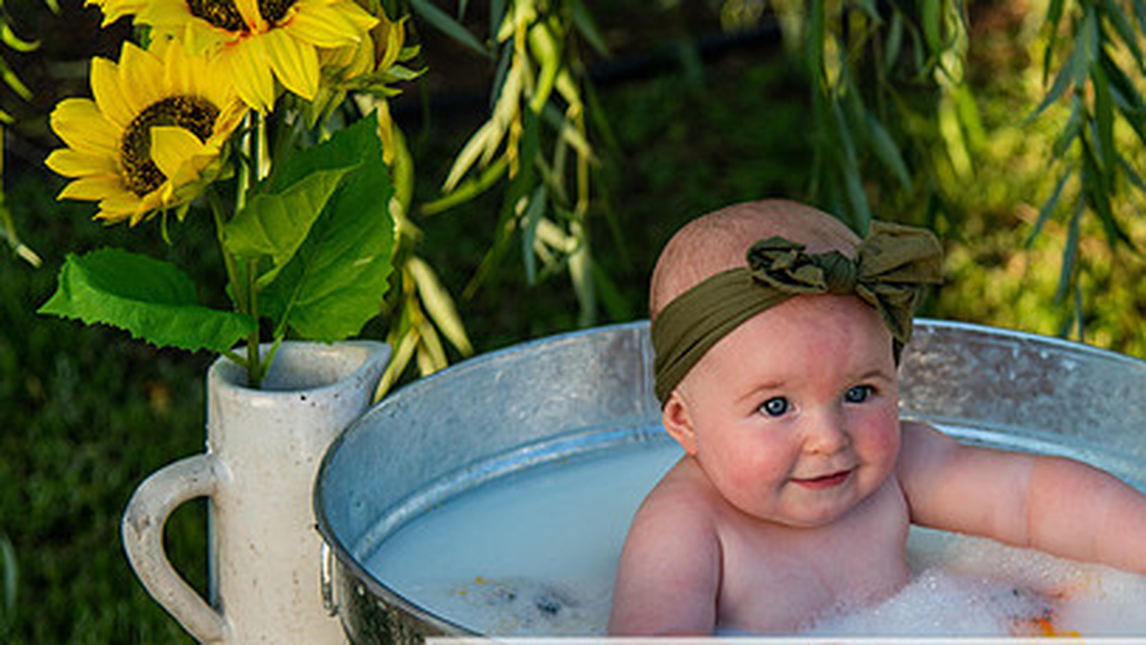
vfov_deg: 11.3
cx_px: 801
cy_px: 444
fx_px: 3252
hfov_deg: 19.9
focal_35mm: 107
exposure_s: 1/320
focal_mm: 62
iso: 100
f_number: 4
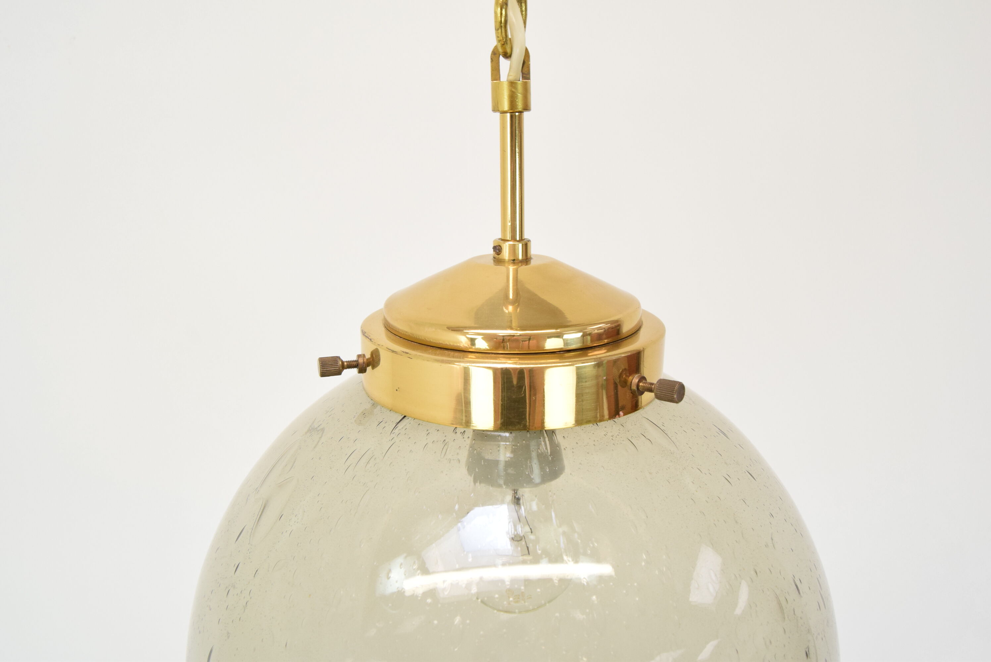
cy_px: 331
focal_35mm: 27
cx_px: 496
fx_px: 744
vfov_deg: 48.0
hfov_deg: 67.3
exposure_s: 1/200
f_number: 7.1
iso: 1600
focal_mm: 18
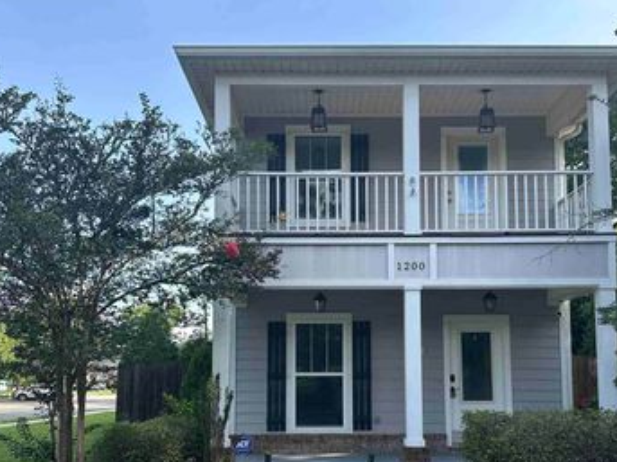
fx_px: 624
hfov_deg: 52.6
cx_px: 326
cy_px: 321
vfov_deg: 40.0
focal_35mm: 35
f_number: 1.78
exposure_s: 1/903
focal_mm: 6.86
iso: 80
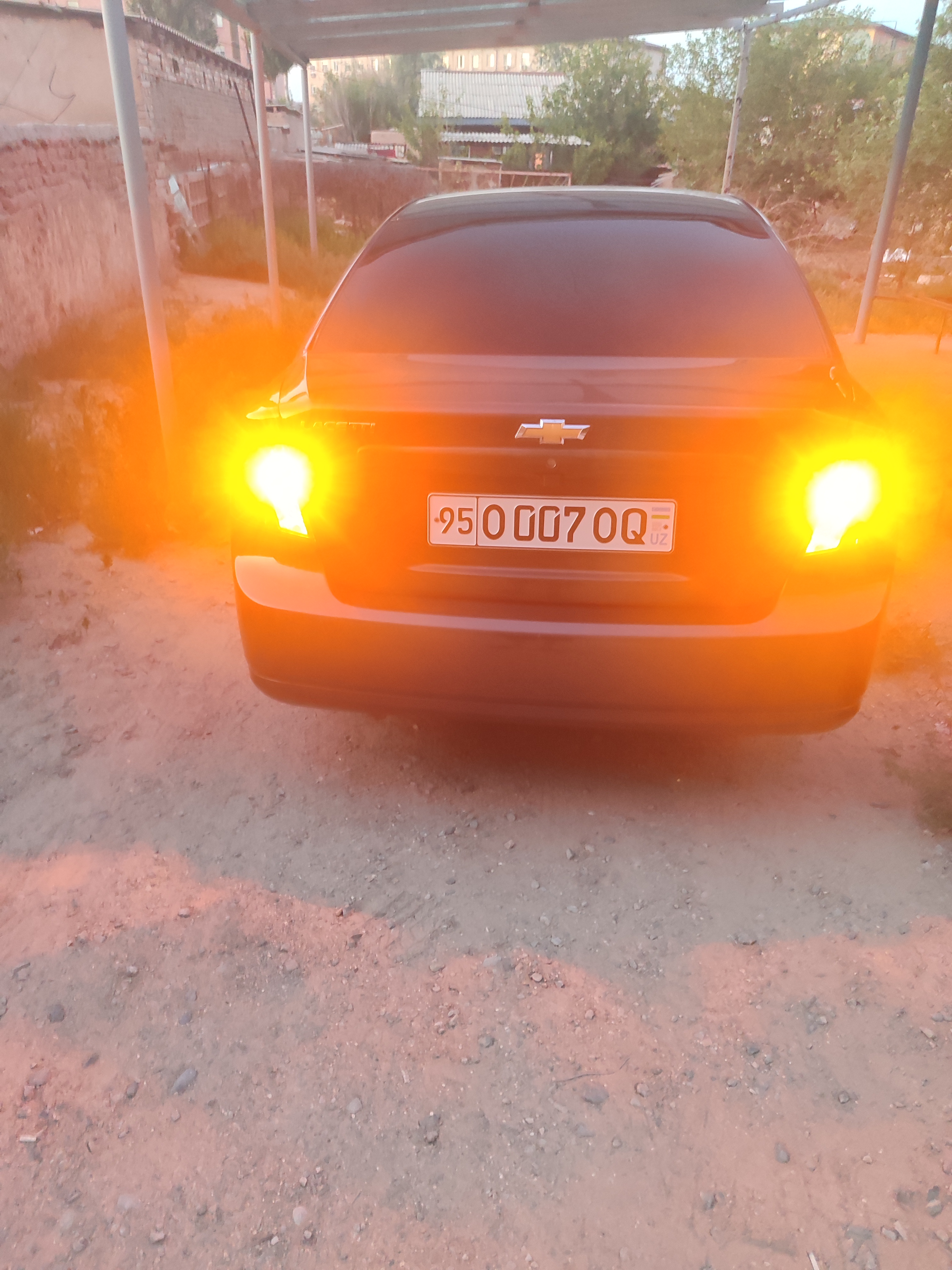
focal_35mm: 25
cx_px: 476
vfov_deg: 69.4
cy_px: 635
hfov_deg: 54.9
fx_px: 917
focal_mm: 5.95
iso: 903
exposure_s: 1/17
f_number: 1.89
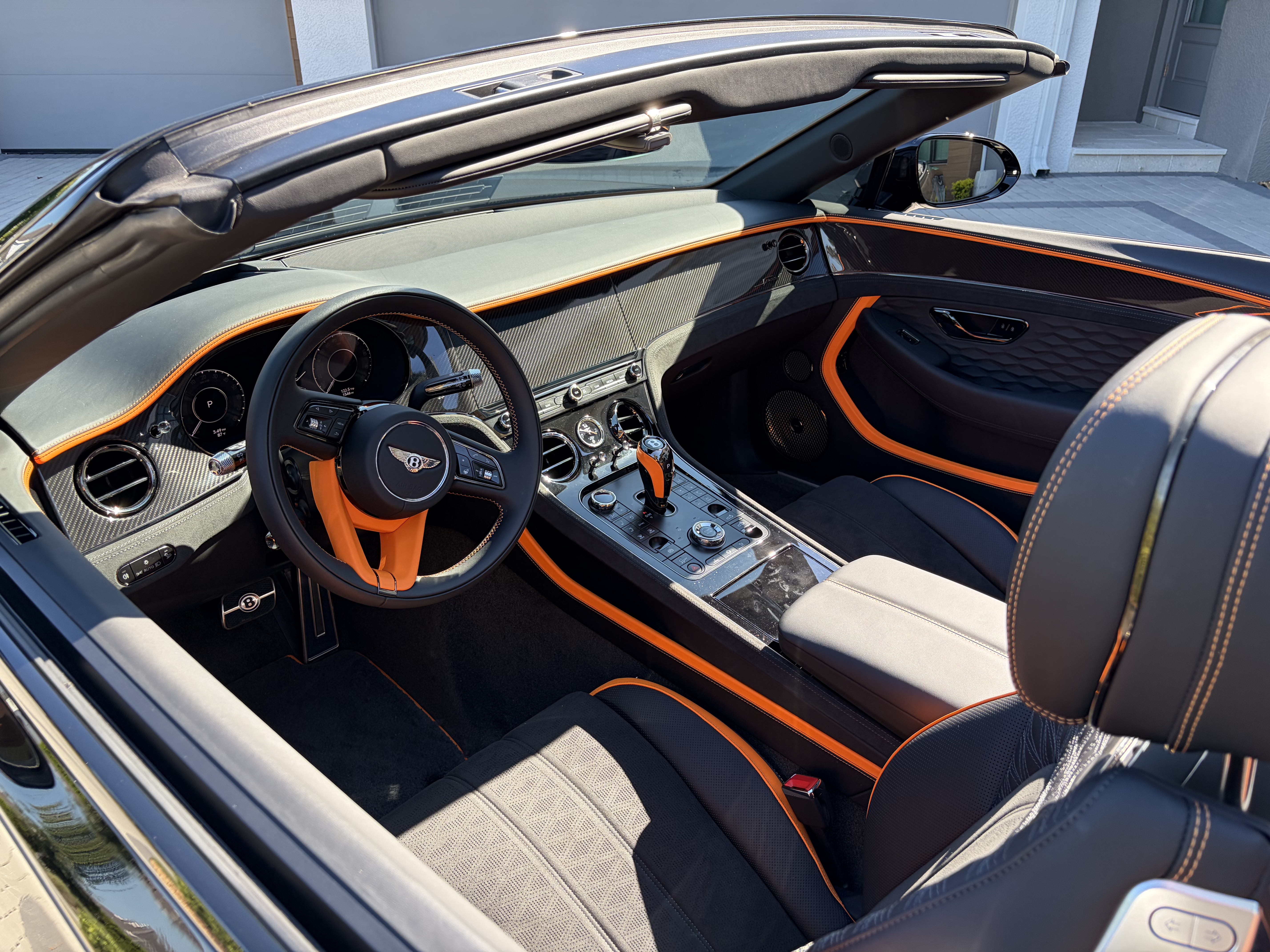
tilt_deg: -27.0
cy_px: 476
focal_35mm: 26
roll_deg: -0.7
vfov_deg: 53.1
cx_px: 635
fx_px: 954
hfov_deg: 67.3
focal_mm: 5.96
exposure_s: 1/365
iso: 64
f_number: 1.6
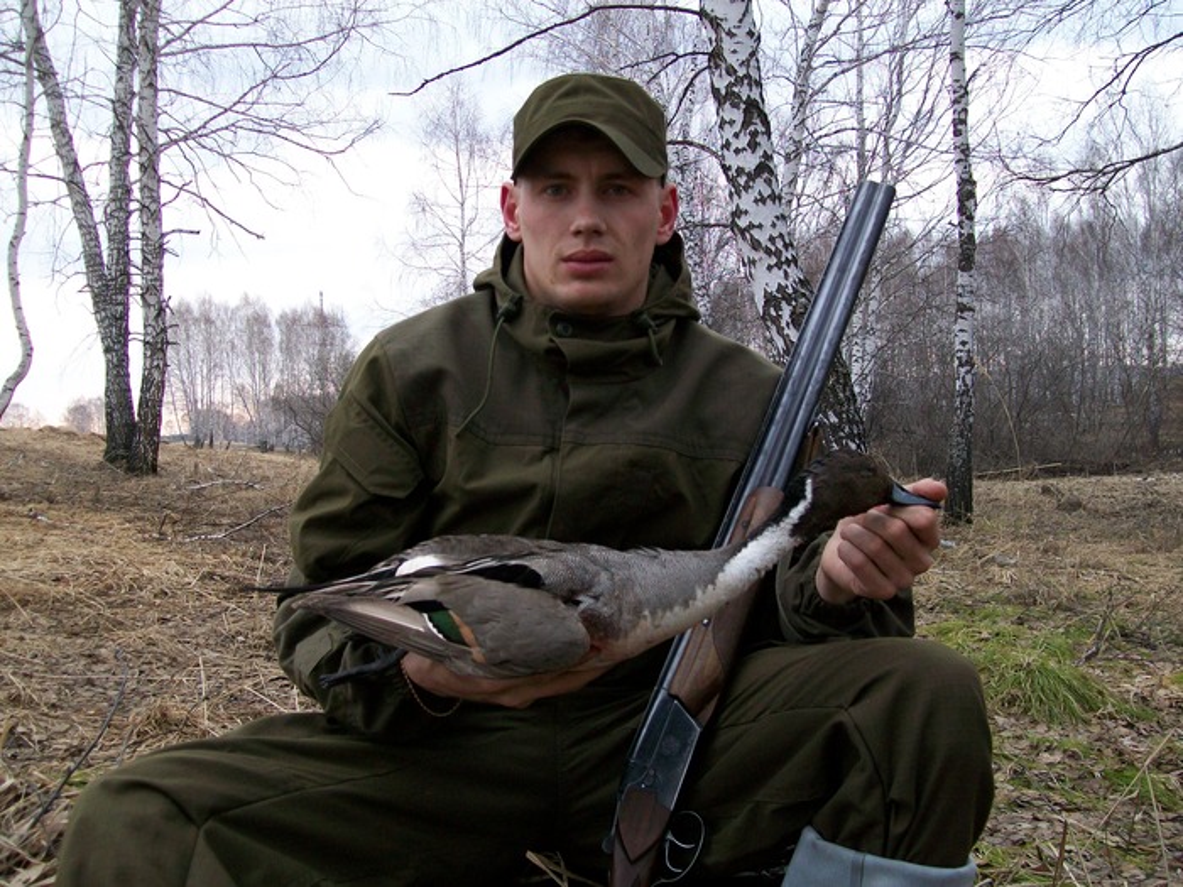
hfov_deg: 51.4
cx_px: 592
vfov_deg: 39.7
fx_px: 1230
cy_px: 444
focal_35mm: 36
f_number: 2.7
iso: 64
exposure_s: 1/125
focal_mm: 6
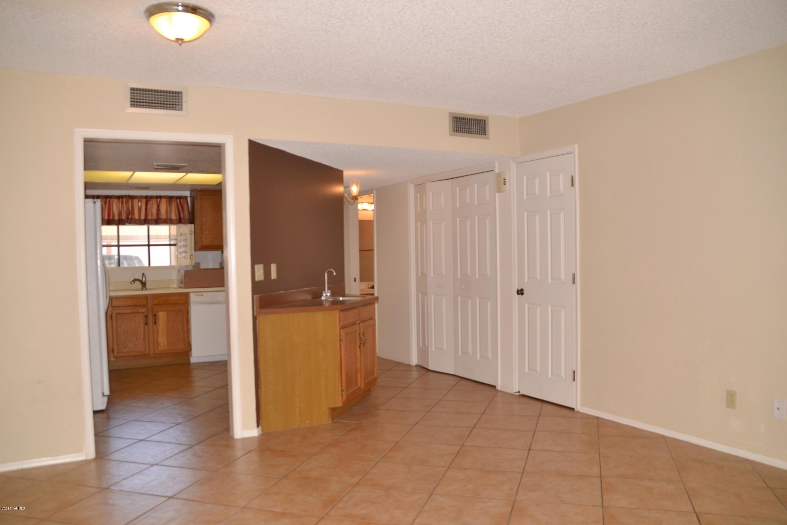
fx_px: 656
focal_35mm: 30
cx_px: 394
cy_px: 262
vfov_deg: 43.6
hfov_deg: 61.9
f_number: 3.5
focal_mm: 20
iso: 100
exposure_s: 1/60
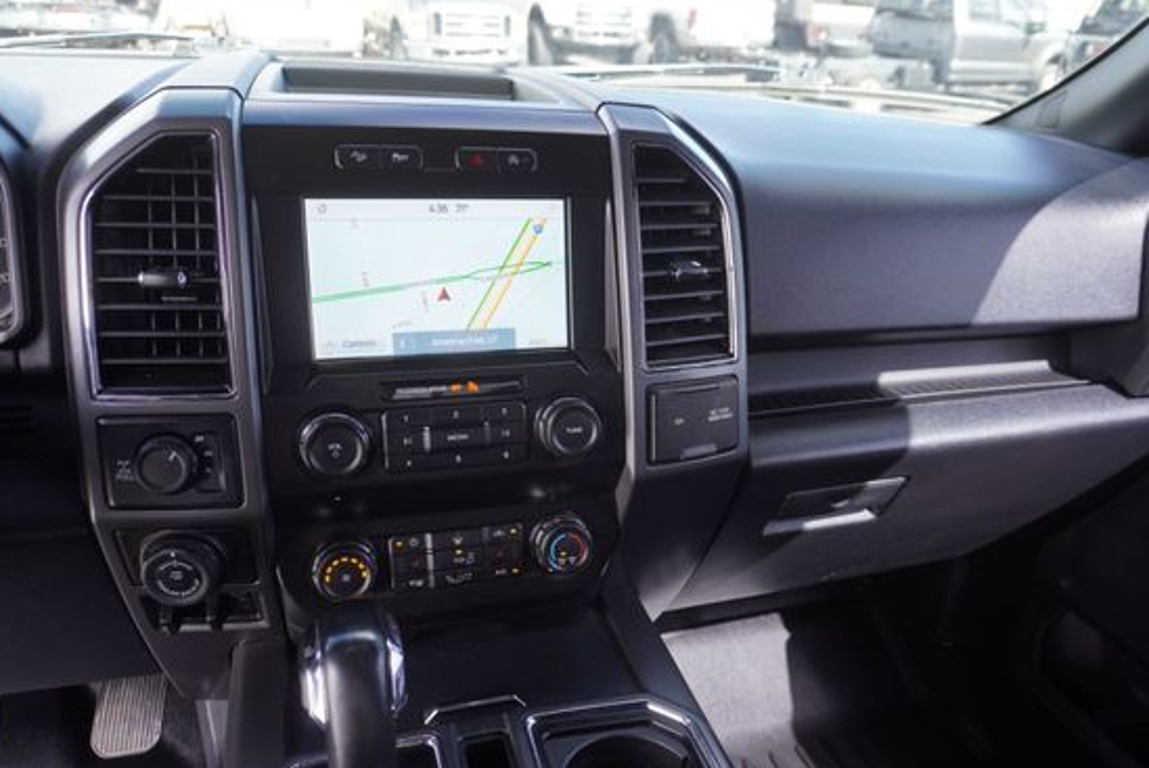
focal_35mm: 28
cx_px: 647
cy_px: 421
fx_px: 894
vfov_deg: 46.4
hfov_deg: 65.2
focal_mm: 16
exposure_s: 1/60
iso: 125
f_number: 4
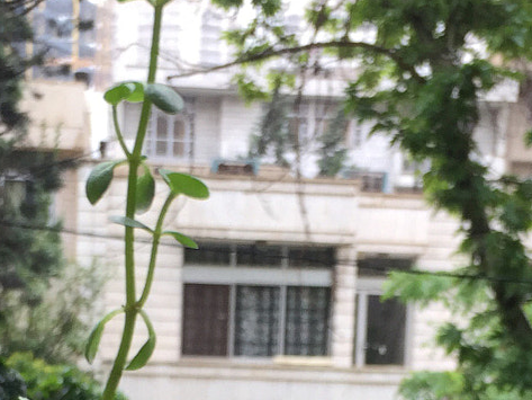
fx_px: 1507
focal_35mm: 98
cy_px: 508
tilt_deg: -5.0
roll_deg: -2.9
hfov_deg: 20.0
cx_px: 228
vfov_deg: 14.5
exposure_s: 1/100
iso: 40
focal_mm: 4.15
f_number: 2.2
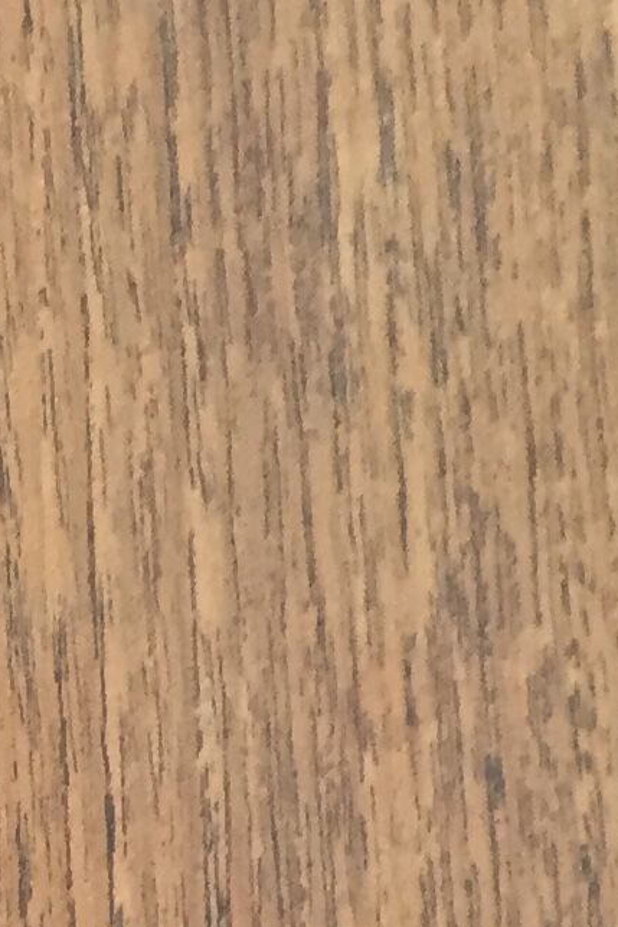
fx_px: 3937
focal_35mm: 153
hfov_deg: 8.2
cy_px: 2064
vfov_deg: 11.5
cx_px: -905
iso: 125
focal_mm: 4.15
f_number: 2.2
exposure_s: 1/33
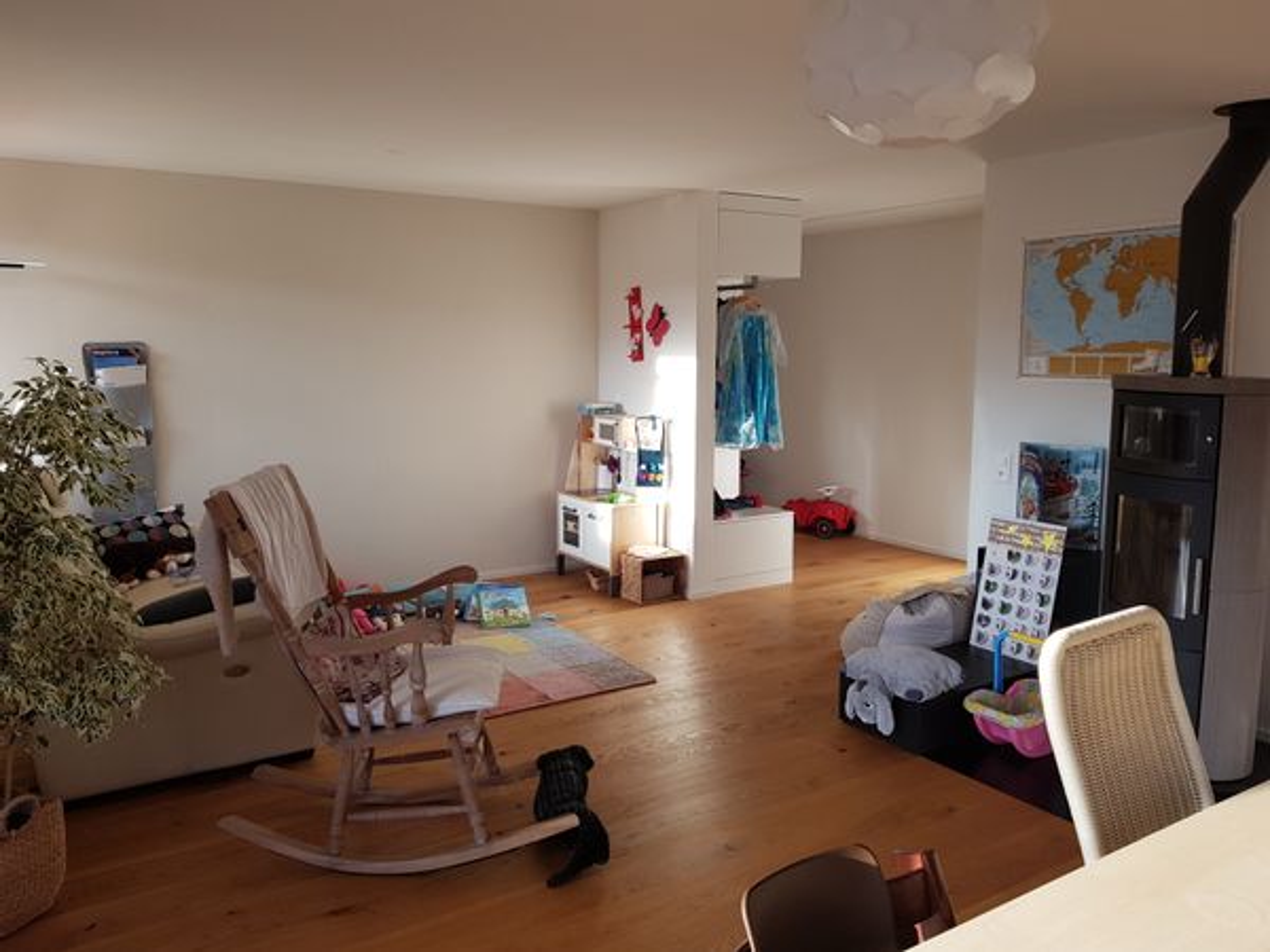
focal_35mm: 26
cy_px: 476
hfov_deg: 67.3
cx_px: 635
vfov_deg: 53.1
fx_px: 954
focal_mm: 4.2
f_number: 1.7
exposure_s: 1/115
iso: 40
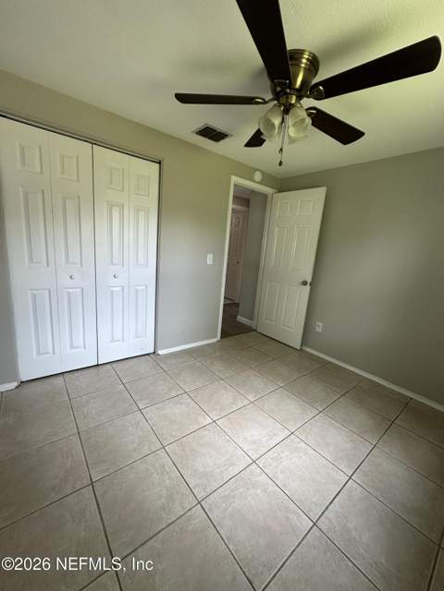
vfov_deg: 102.1
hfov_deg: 85.7
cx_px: 222
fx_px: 239
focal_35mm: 14
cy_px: 296
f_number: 2.2
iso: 160
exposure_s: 1/120
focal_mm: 2.22
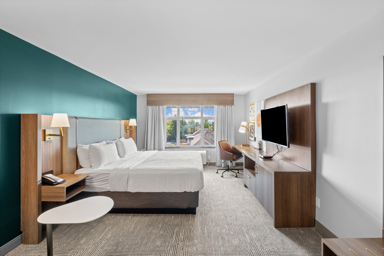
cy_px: 128
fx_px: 160
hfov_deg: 100.4
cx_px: 192
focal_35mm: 15
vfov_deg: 77.3
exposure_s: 1/5
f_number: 11
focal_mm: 10
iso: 500
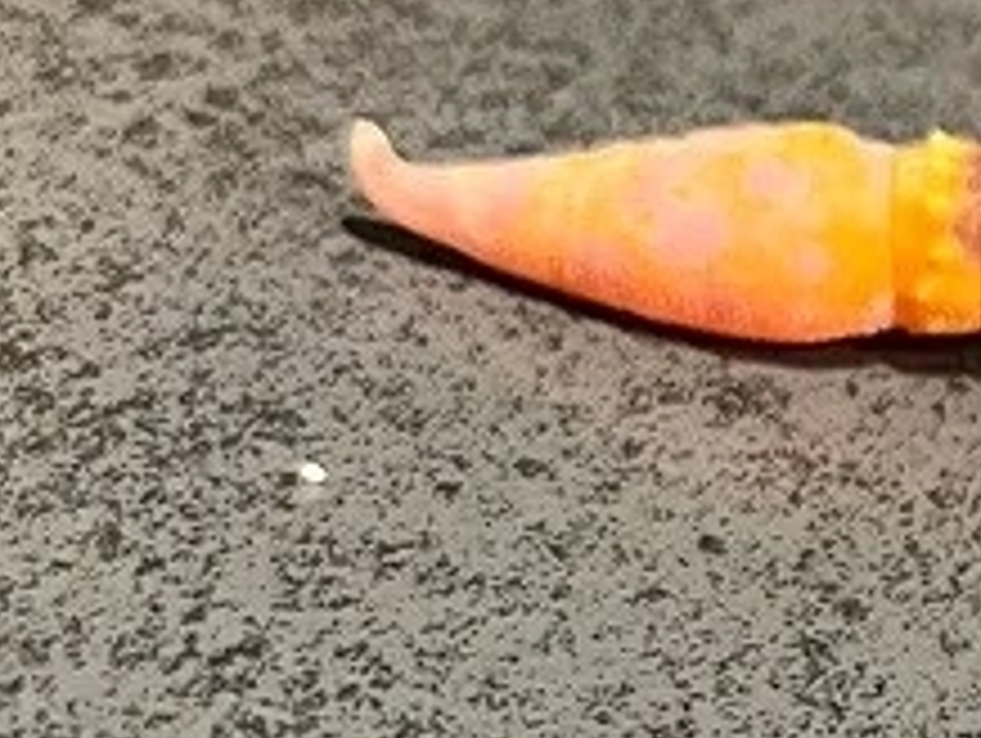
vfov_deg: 12.3
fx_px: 3376
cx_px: 1737
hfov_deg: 14.6
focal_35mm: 119
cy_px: 765
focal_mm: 5.7
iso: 400
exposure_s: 1/60
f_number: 1.5
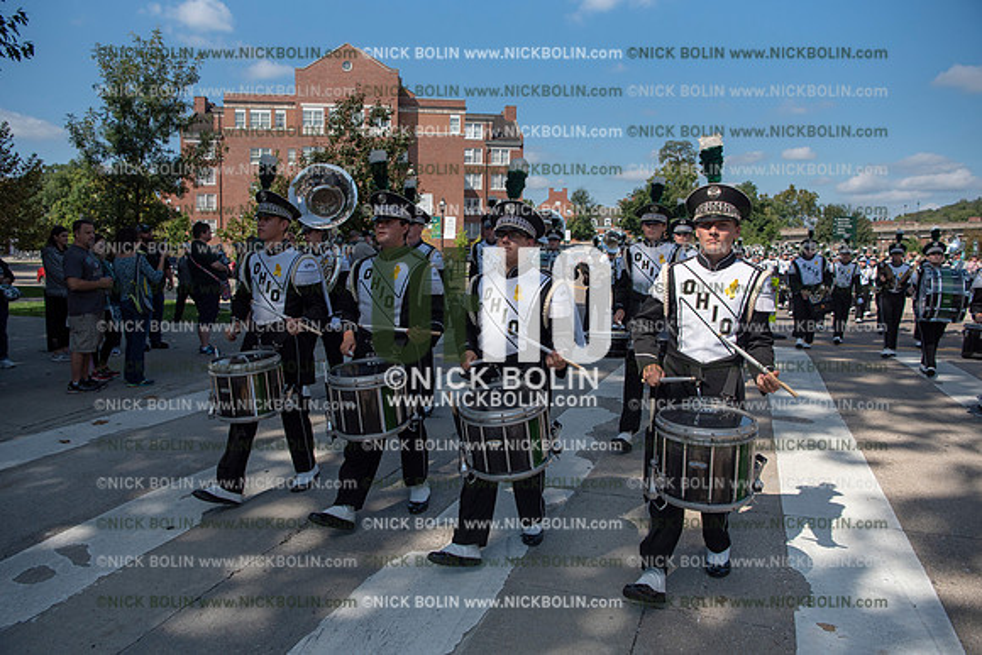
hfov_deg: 73.7
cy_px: 328
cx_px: 491
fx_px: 655
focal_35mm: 24
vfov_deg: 53.2
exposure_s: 1/4000
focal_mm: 24
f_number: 5
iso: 400
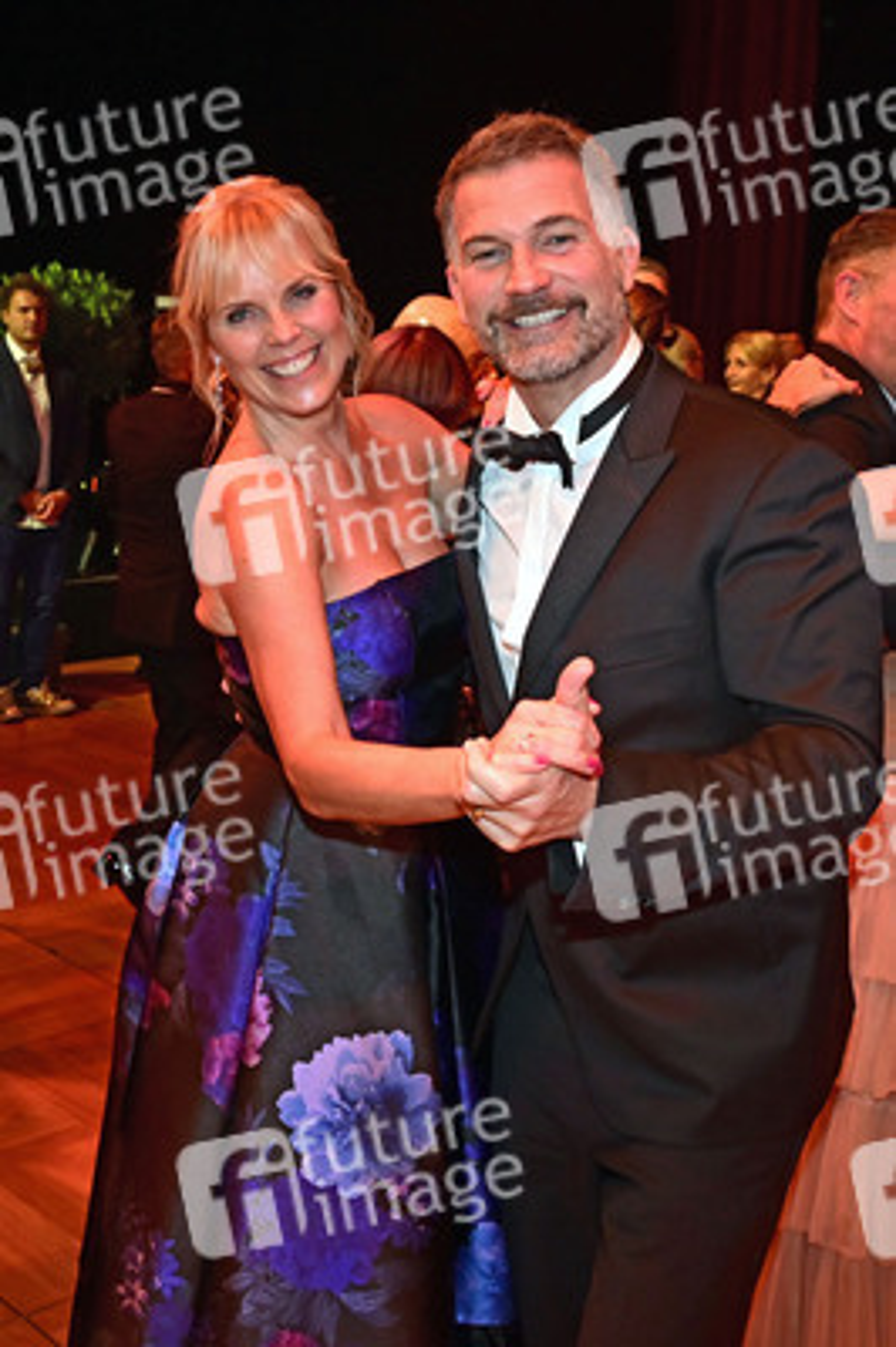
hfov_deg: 53.1
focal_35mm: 24
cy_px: 674
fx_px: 897
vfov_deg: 73.8
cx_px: 448
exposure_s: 1/200
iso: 2500
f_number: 6.3
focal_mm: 24
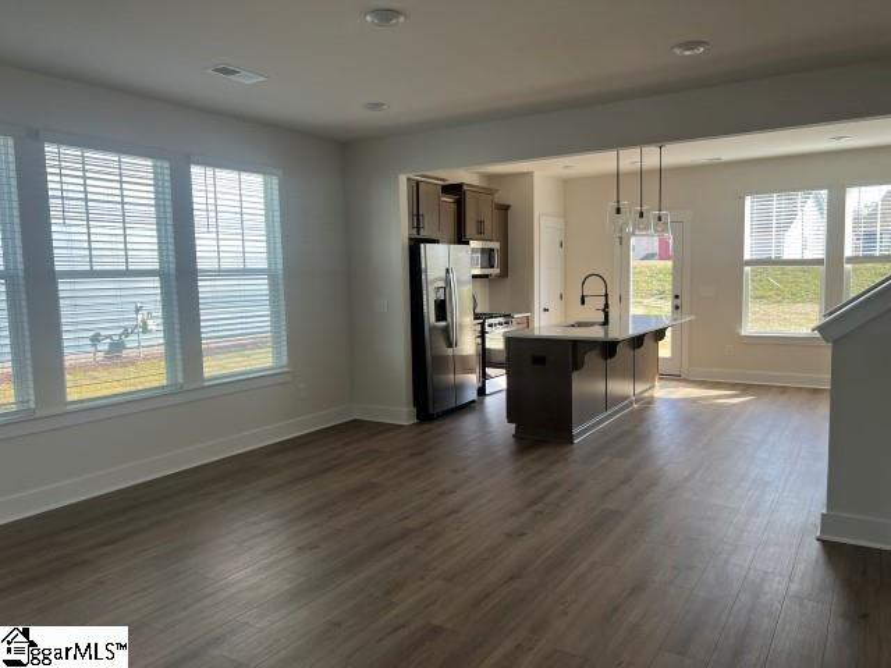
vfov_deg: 53.1
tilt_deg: -6.3
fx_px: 669
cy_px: 334
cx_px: 446
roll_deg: +1.1
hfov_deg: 67.3
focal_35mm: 26
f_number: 1.5
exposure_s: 1/233
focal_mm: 5.7
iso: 40
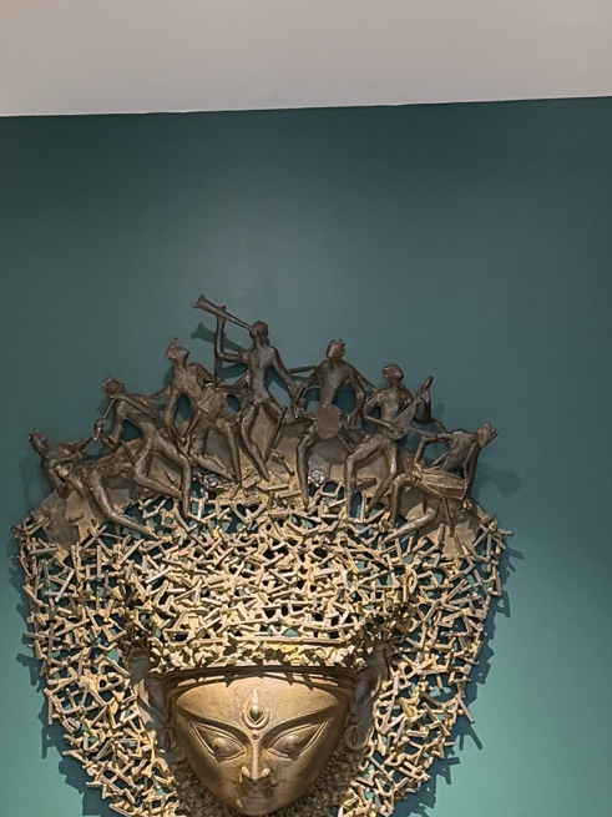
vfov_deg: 21.3
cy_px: 867
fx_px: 2075
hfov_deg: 16.8
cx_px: 223
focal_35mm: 88
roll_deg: -0.3
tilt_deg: -0.7
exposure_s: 1/50
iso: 250
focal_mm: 6.76
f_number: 1.78
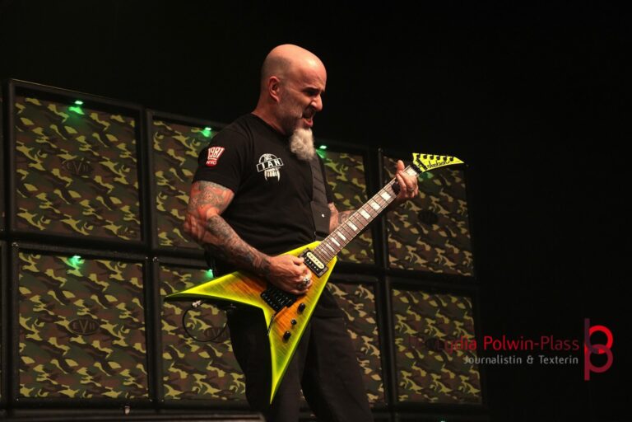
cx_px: 316
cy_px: 211
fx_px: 1343
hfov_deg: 26.5
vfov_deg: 17.8
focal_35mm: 76
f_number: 4.5
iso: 4000
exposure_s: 1/160
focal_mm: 51
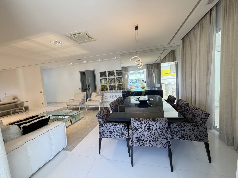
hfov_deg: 102.1
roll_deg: +4.1
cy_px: 89
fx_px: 96
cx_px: 119
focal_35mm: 14
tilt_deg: -4.8
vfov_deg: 85.7
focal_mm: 2.22
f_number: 2.2
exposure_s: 1/120
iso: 160
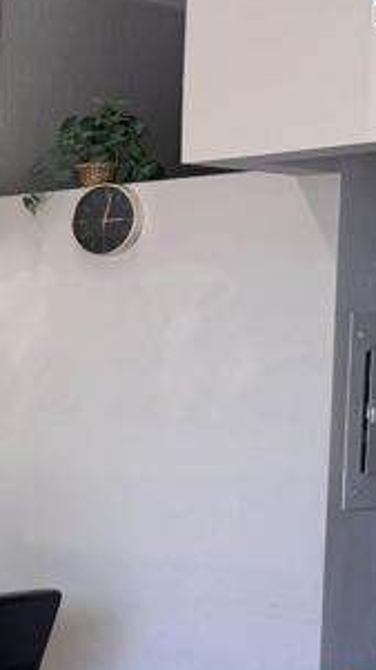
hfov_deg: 11.1
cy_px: 465
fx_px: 1580
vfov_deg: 23.8
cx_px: -572
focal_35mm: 89
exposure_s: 1/158
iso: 80
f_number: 1.78
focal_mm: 6.76
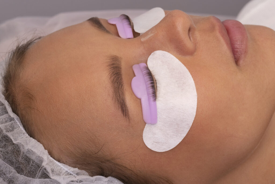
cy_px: 92
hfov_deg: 20.0
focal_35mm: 102
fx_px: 779
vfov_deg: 13.4
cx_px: 138
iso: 640
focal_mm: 68
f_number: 10
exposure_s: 1/125
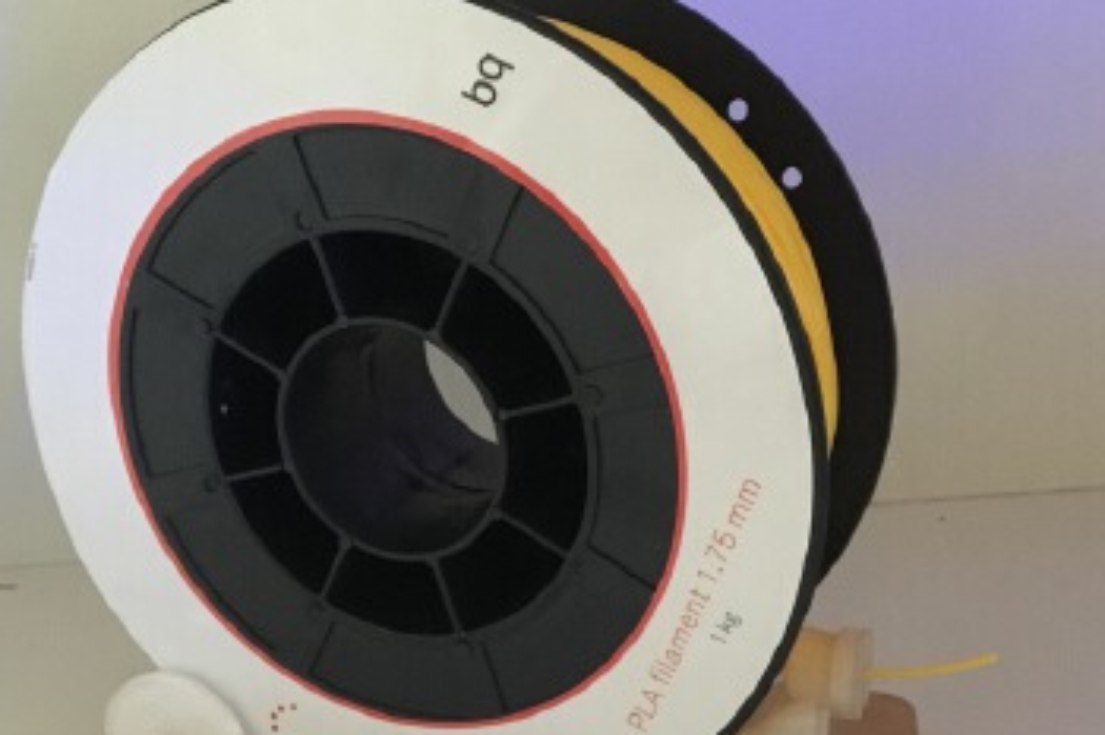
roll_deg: +0.5
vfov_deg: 29.1
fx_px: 1411
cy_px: 470
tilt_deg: -20.7
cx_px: 532
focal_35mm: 46
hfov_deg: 42.8
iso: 640
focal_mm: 4.15
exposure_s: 1/17
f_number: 2.2
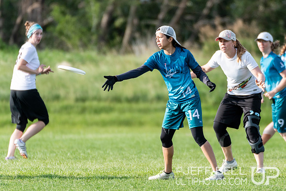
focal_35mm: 965
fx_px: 7671
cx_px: 171
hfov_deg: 2.1
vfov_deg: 1.4
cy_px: 97
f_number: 4
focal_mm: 400
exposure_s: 1/1000
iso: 280
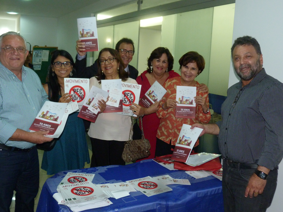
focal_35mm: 38
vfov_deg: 37.7
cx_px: 142
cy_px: 106
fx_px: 311
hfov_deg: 49.0
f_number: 3.1
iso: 320
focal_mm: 6.8
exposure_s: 1/60
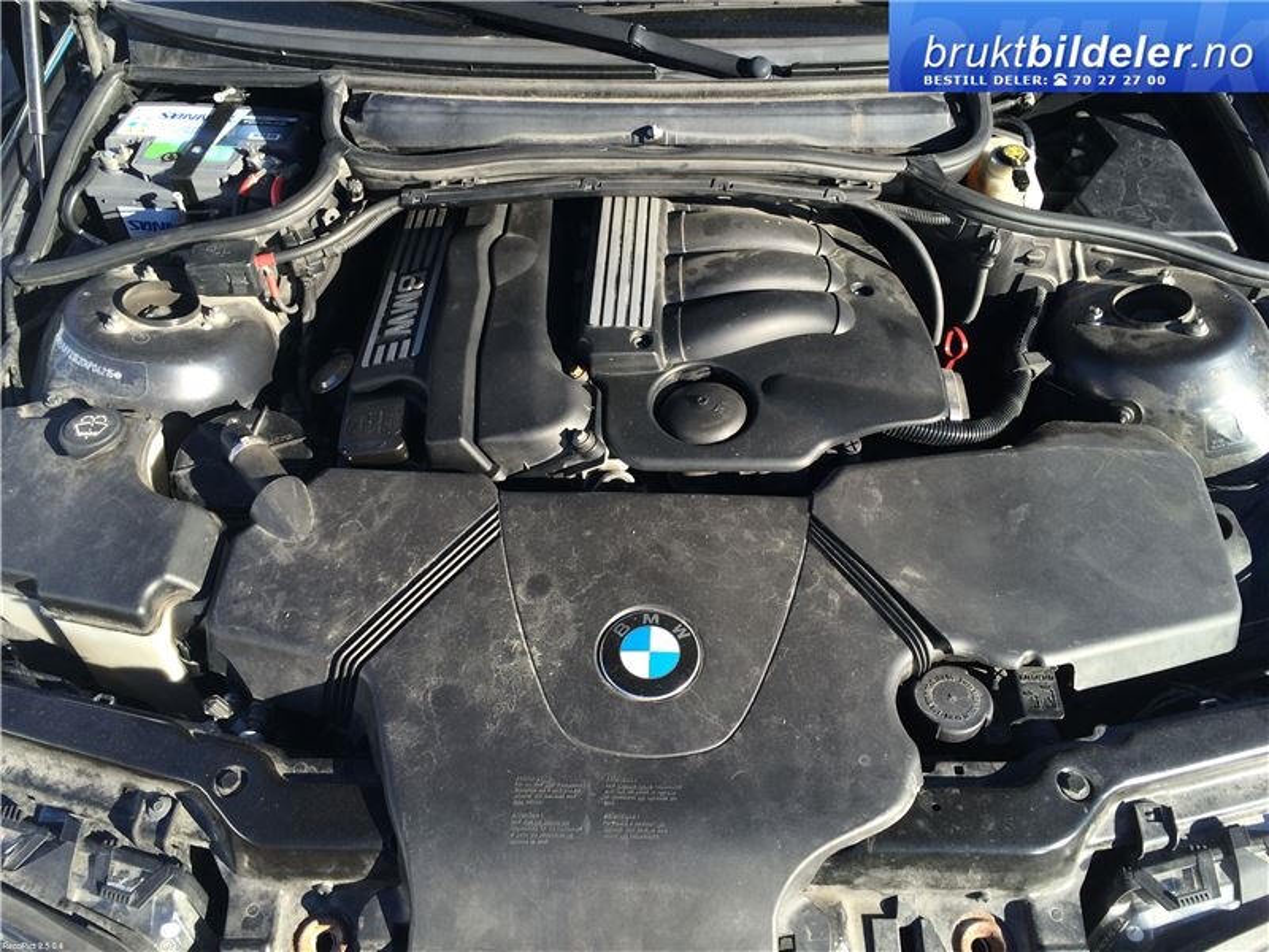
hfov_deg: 61.7
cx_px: 634
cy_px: 476
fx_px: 1063
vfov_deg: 48.2
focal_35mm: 29
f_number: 2.2
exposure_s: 1/380
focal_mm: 4.15
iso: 32
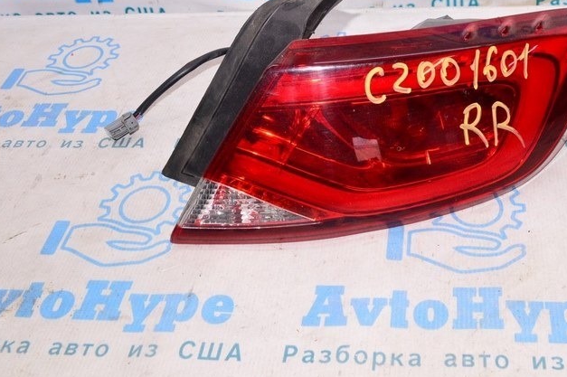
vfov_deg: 27.1
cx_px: 383
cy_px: 96
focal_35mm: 49
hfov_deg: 39.8
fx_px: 771
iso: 1600
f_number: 8
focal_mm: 20
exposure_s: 1/200
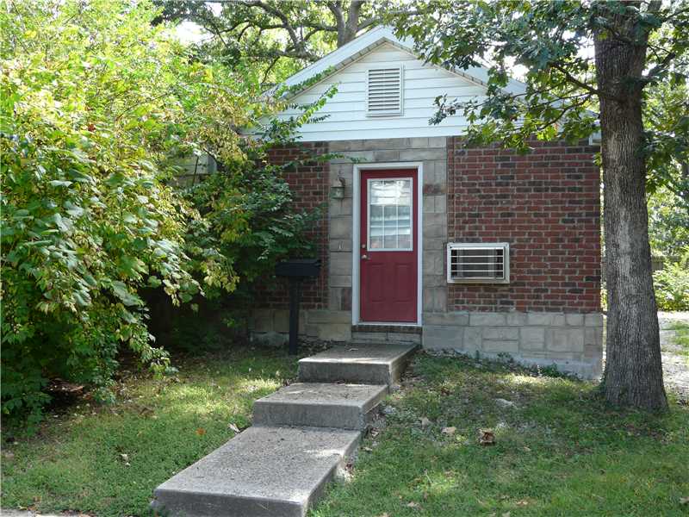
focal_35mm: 37
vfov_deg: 38.7
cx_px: 344
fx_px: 736
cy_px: 258
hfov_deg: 50.1
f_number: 2.8
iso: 100
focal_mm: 6
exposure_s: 1/80
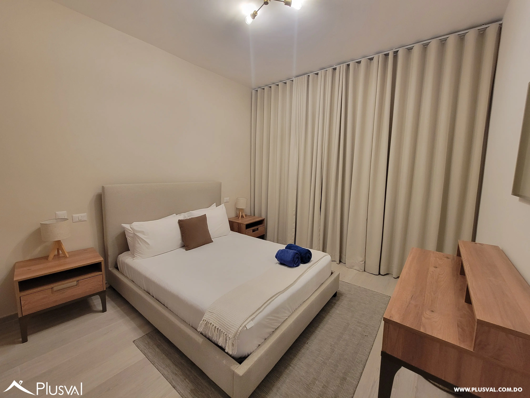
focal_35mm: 13
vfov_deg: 89.9
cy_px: 199
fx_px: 199
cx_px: 265
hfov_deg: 106.2
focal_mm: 2.2
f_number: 2.2
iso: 320
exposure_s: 1/40
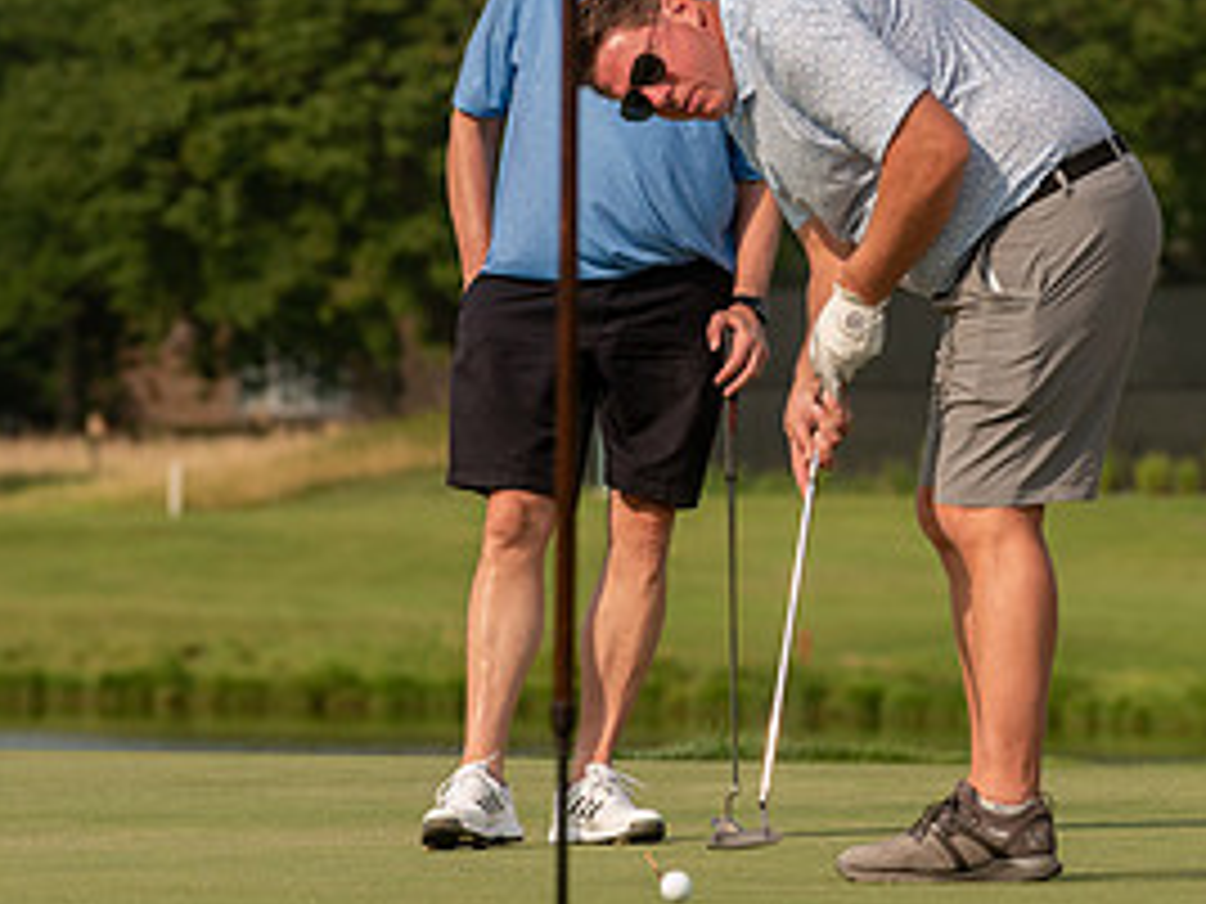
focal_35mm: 416
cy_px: 313
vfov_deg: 3.6
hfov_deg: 4.8
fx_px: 14493
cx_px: 756
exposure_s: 1/1250
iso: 250
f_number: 5
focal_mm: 200
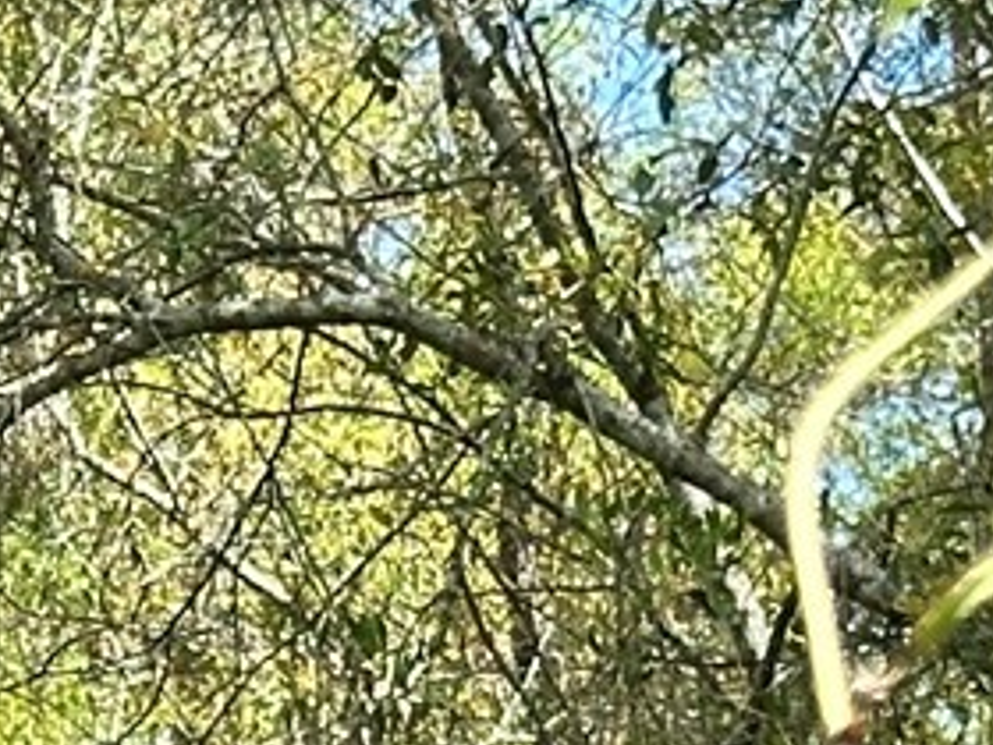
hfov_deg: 7.2
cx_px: -270
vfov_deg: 5.2
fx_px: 7860
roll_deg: +2.9
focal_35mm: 274
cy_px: 2086
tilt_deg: +4.7
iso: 64
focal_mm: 6.86
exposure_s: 1/880
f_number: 1.78
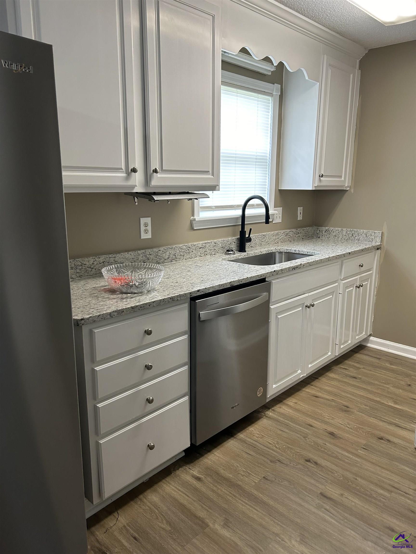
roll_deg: -2.5
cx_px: 208
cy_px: 277
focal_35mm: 26
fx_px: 417
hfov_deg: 53.1
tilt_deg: -14.2
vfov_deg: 67.3
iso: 125
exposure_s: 1/120
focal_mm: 5.7
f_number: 1.5
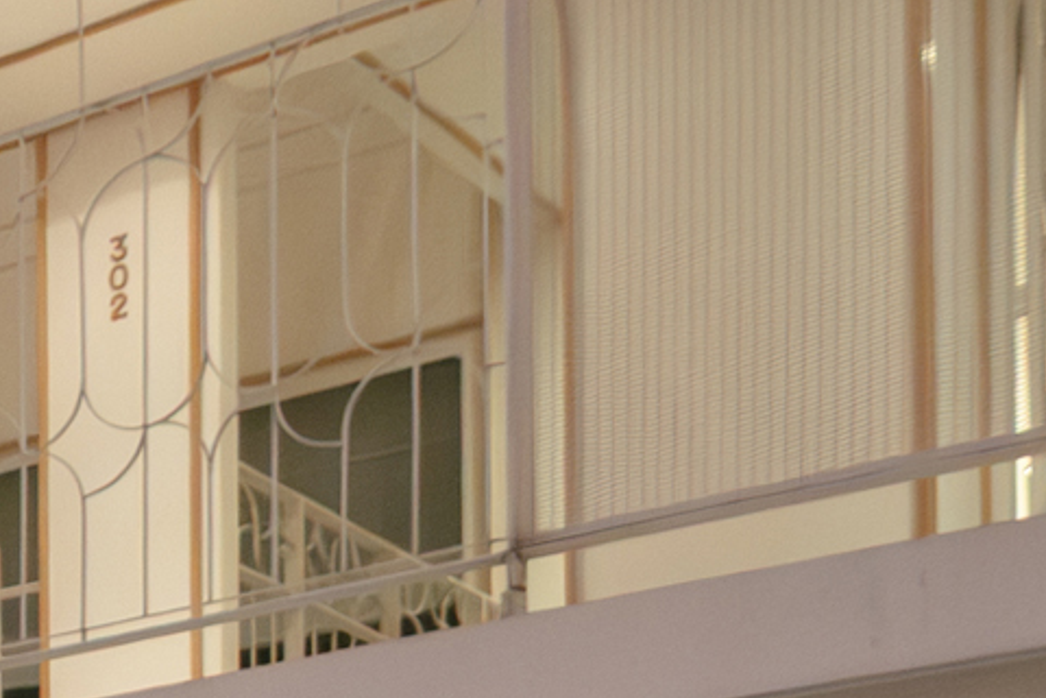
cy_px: 1466
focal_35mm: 100
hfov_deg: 16.4
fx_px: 2905
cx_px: -950
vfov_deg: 12.0
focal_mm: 10.5
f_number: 4
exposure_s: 1/70
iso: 3200
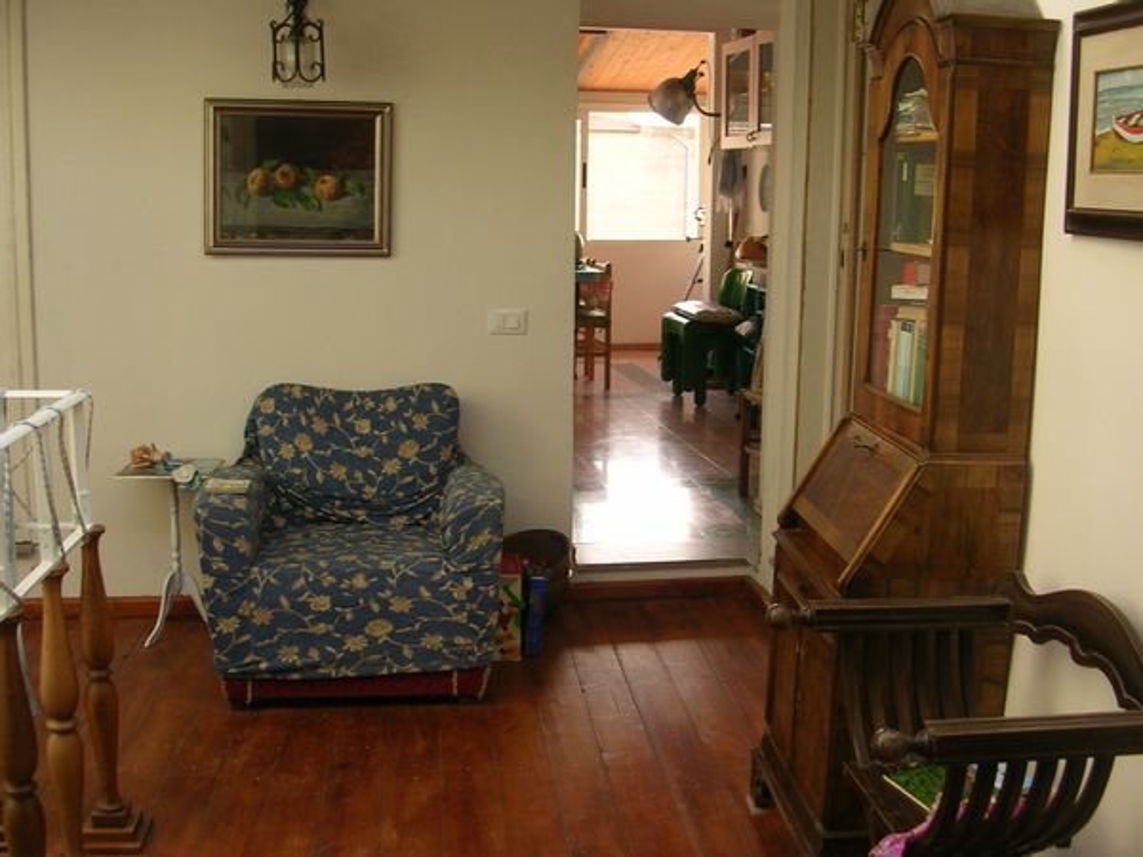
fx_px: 1255
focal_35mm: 38
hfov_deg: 49.0
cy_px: 428
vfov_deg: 37.7
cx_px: 572
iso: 50
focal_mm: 5.8
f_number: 2.8
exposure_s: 1/66.9
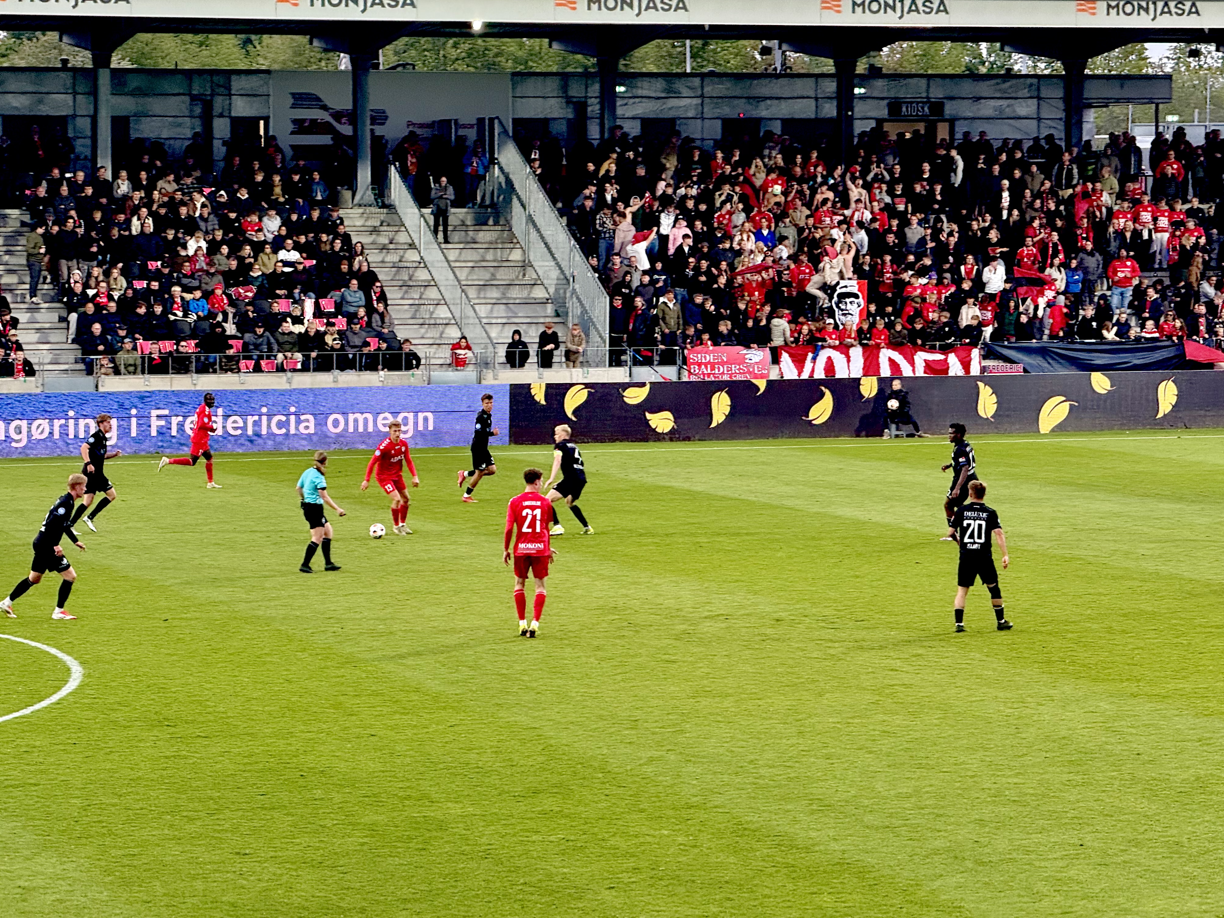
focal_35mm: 121
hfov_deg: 16.3
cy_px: 460
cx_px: 612
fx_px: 4278
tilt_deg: -4.5
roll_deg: +1.1
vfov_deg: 12.2
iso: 80
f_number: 2.8
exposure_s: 1/99
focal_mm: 15.66
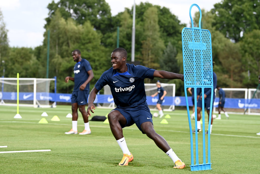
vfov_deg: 14.4
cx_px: 130
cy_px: 87
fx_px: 686
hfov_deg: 21.5
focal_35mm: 95
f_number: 4
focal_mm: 95
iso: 640
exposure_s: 1/2000
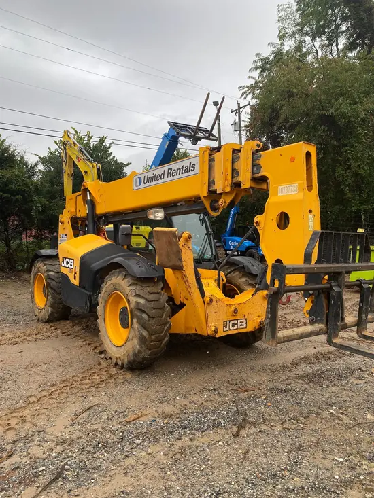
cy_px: 249
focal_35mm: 26
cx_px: 187
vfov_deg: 67.3
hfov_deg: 53.1
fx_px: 374
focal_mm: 4.25
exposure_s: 1/296
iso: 32
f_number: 1.8
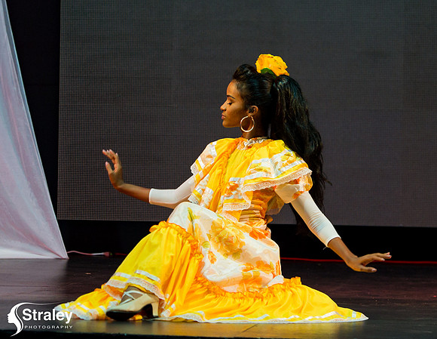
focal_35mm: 221
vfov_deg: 6.9
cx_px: 251
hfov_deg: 8.9
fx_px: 2817
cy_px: 105
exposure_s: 1/160
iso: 3200
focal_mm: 105
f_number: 5
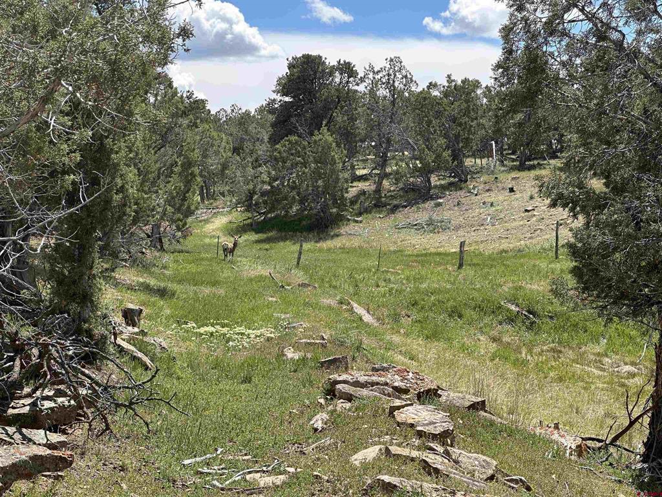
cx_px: 331
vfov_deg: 19.1
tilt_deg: +0.4
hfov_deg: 25.3
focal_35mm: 77
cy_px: 248
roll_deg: +0.4
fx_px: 1473
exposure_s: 1/511
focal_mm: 9
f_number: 2.8
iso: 32
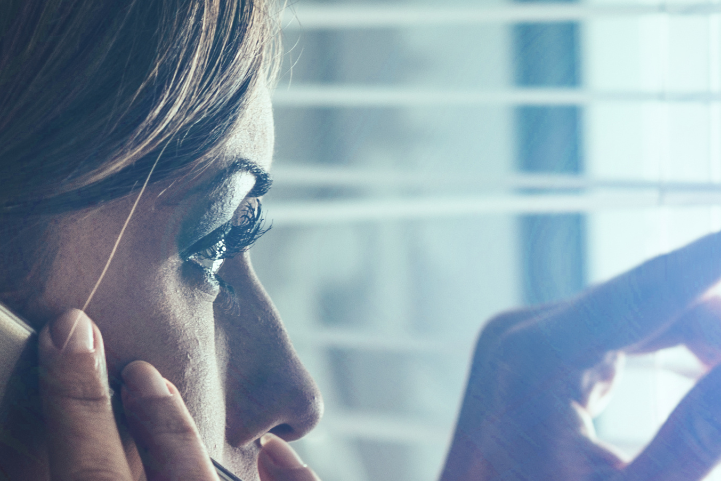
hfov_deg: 5.5
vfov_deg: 3.6
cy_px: 620
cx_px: 463
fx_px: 7570
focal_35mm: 378
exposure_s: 1/125
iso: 100
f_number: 4
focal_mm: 85
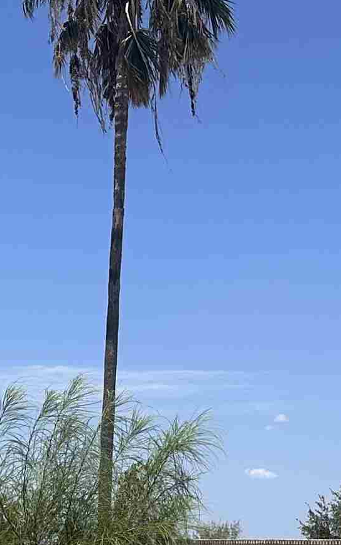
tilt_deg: -5.2
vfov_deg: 21.2
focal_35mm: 90
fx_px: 1337
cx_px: -33
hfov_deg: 14.2
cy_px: 681
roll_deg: -2.0
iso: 80
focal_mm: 6.86
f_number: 1.78
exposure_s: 1/5848
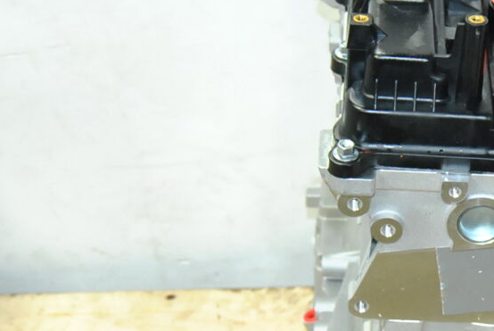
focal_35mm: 104
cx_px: 470
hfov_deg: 19.2
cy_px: 216
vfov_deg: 13.2
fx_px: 1429
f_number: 5
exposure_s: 1/100
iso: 800
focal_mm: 24
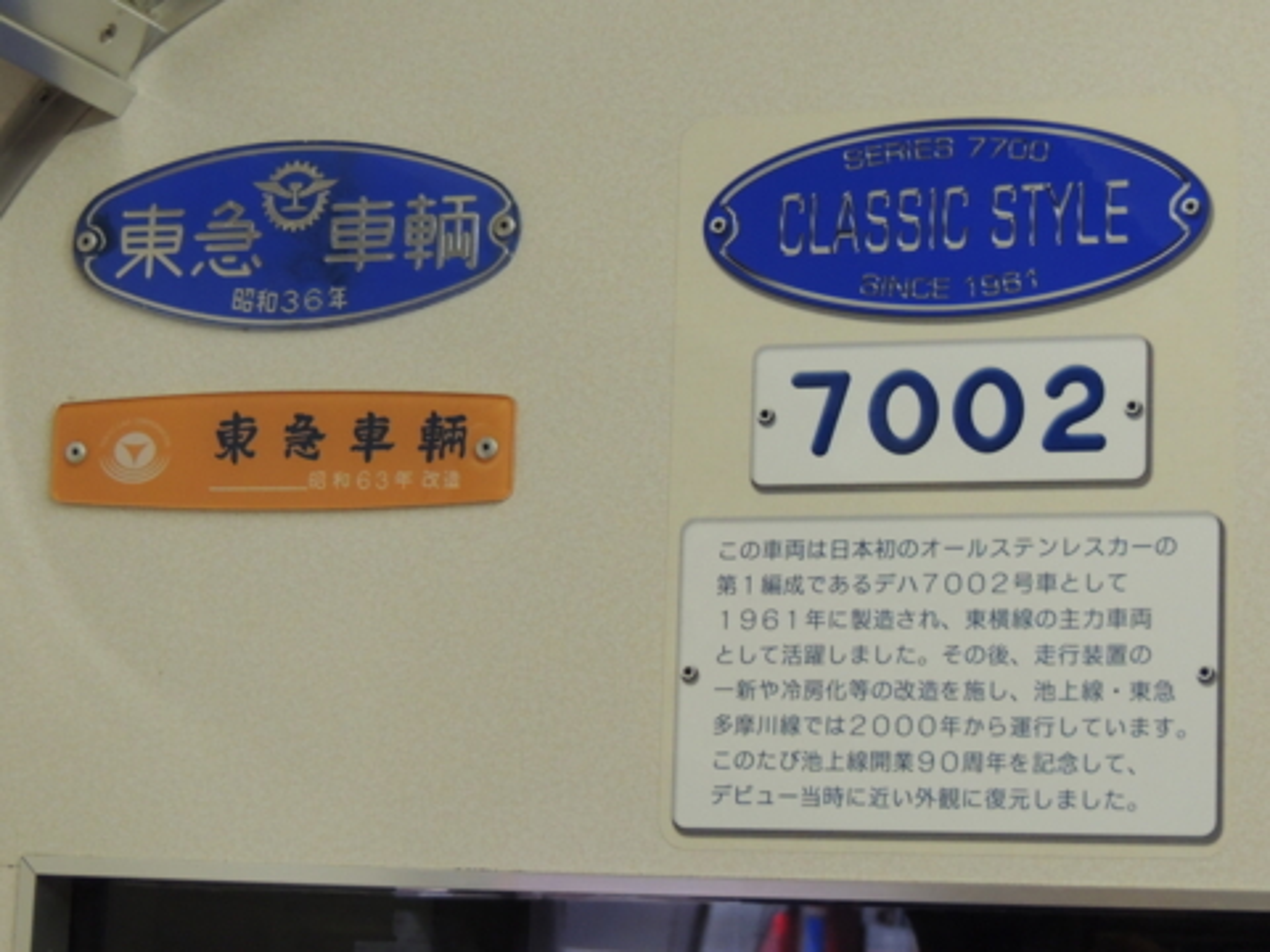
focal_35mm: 100
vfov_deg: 14.8
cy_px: 476
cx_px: 635
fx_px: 3669
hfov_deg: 19.6
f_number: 4.1
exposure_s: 1/125
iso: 800
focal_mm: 17.8
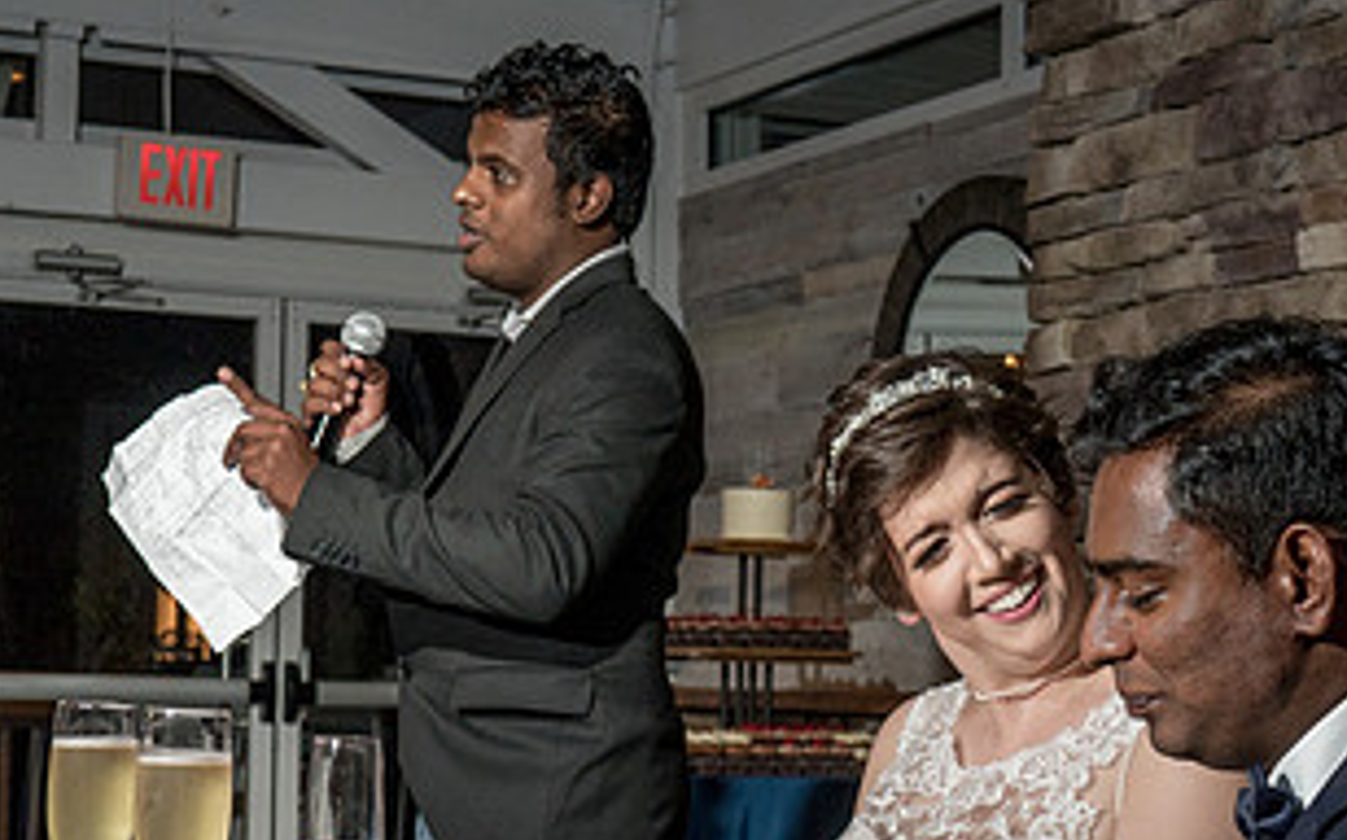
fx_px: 3045
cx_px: 787
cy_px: 644
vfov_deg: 15.6
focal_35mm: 83
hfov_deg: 24.9
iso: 800
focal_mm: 35
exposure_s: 1/200
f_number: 5.6
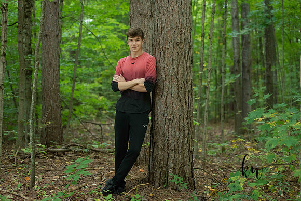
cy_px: 100
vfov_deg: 19.5
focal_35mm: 70
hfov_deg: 28.8
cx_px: 150
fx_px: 585
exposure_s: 1/200
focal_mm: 70
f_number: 2.8
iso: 800
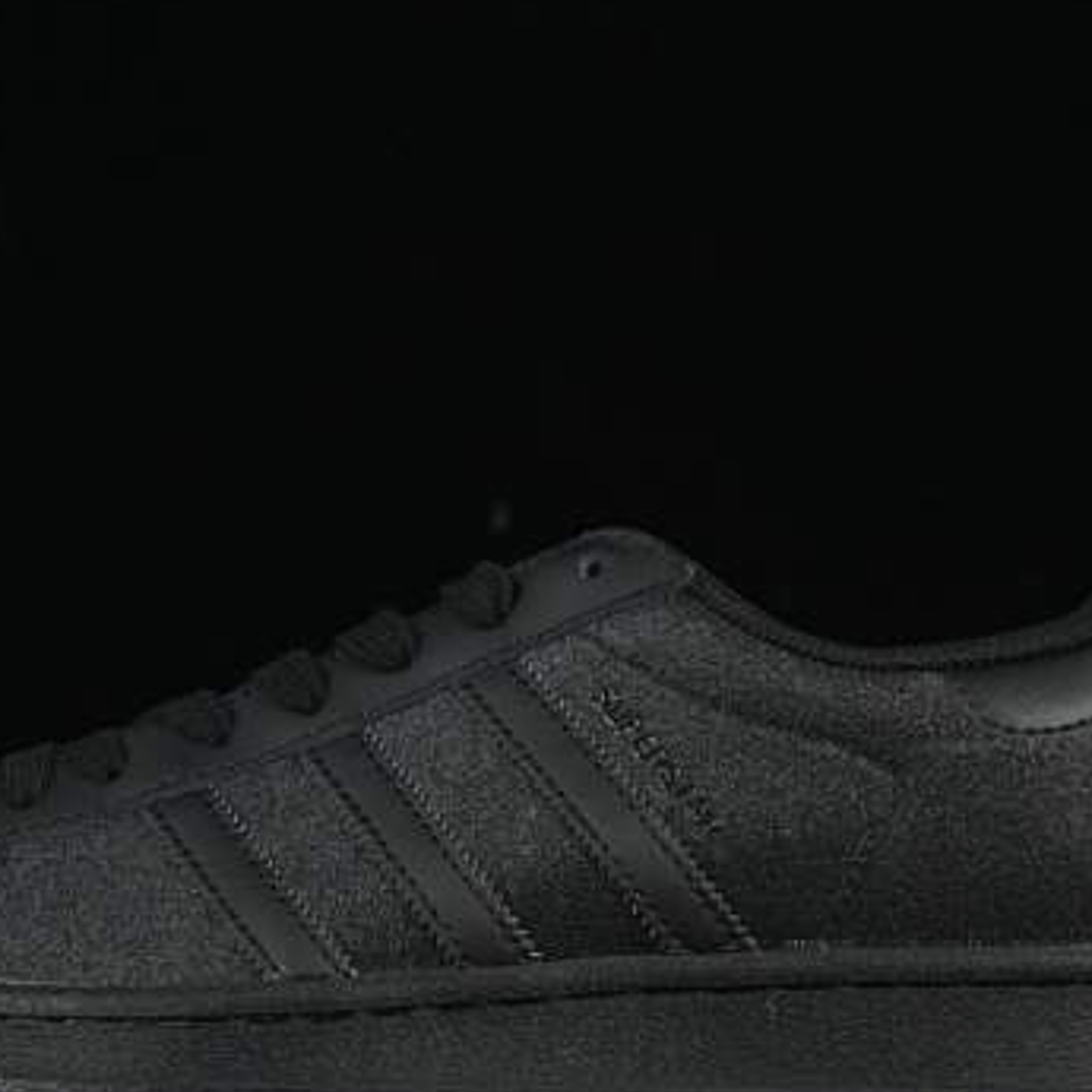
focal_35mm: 135
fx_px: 4818
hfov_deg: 12.9
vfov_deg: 12.9
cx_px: 503
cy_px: 646
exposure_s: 1/60
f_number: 6.3
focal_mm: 50
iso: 160
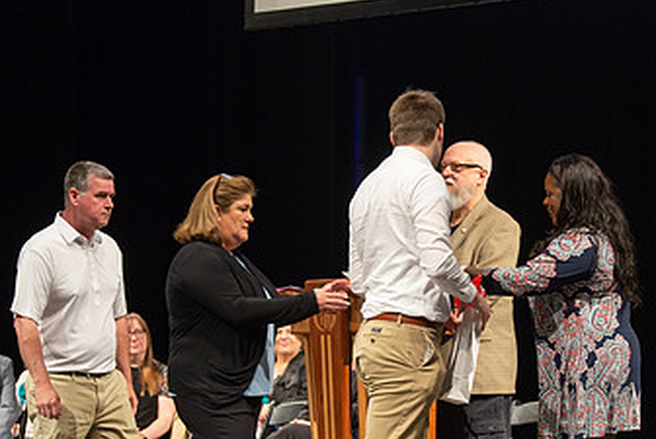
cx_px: 406
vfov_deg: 7.6
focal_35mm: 181
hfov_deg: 11.3
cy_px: 335
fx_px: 3303
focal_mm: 105
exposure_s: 1/100
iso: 1600
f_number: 4
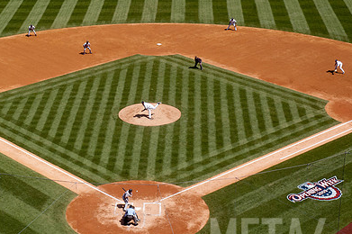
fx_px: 869
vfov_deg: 15.3
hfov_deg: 22.8
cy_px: 136
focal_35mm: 89
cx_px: 121
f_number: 13
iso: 640
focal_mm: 40
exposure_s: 1/640
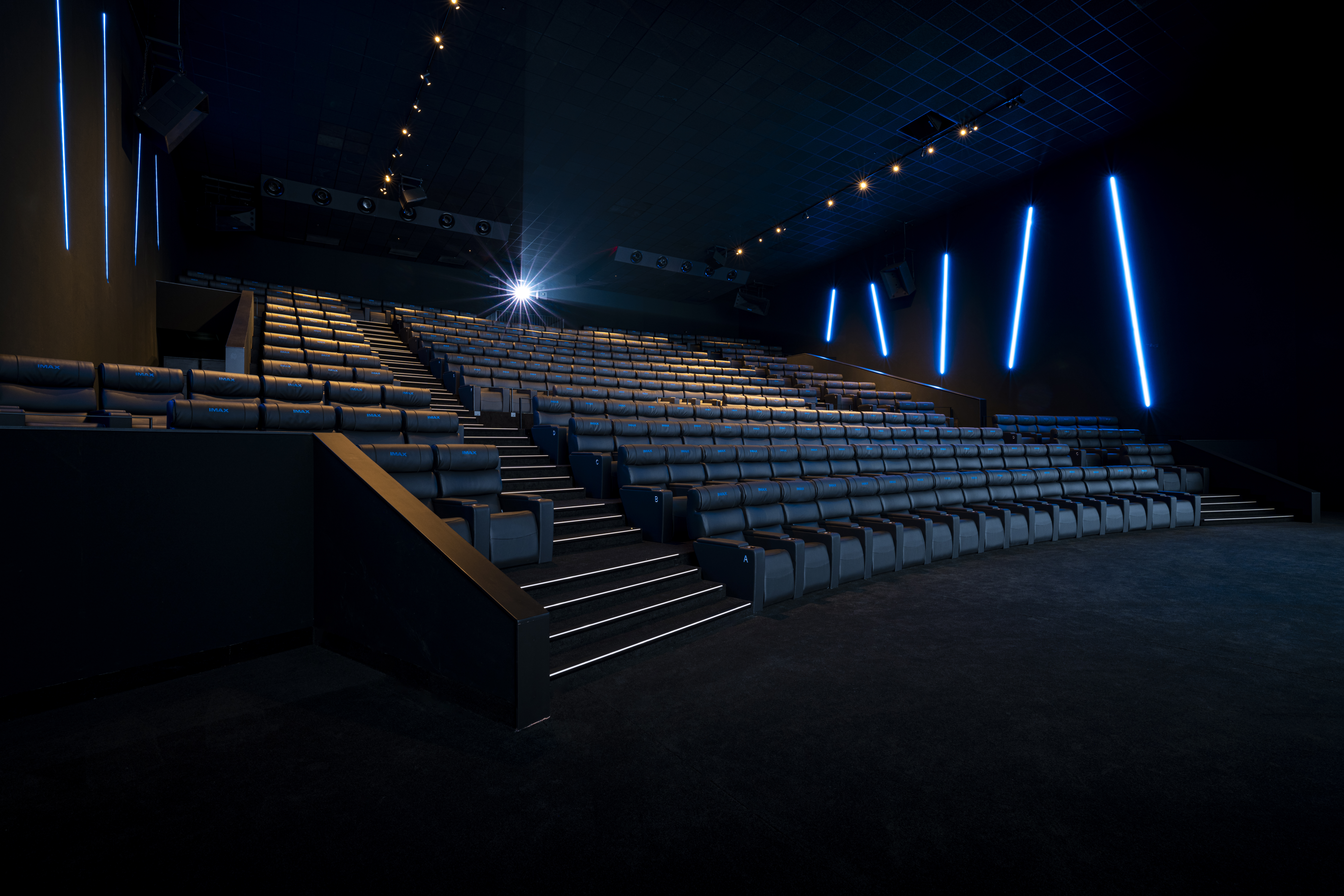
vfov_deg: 73.7
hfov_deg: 96.7
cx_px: 672
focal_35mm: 16
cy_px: 448
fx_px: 597
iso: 50
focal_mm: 16
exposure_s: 25
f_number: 16
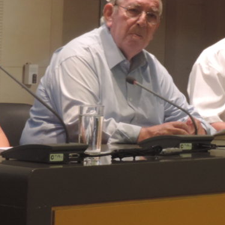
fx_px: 1596
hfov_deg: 8.1
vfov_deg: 8.0
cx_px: 82
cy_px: 20
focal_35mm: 217
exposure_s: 1/25
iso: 450
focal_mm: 16
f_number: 4.1
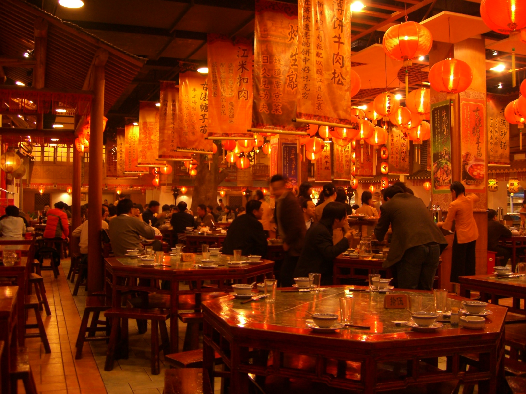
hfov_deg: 49.0
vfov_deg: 37.7
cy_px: 197
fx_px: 577
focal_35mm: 38
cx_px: 263
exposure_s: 1/8
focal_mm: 6.2
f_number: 2.7
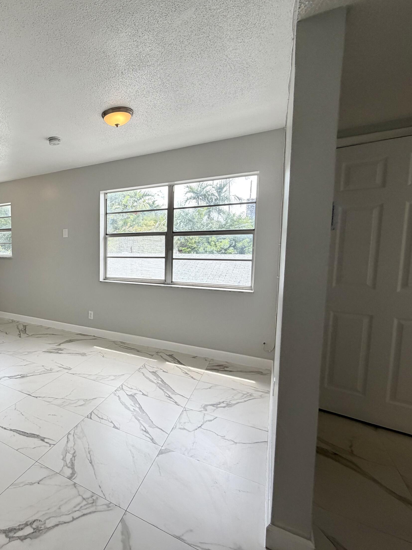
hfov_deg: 60.6
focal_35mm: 19
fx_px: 302
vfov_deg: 84.7
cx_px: 59
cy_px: 274
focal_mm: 2.22
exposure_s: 1/223
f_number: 2.2
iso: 40
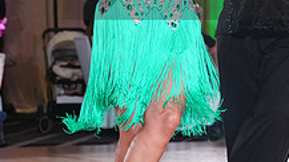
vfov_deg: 5.8
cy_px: -24
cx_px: 247
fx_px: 1586
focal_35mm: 207
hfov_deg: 10.4
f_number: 4
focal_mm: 74
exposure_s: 1/320
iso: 1600
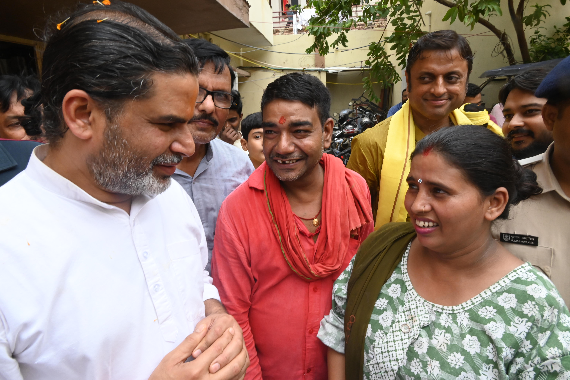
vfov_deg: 53.2
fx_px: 380
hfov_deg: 73.7
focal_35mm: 24
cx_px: 285
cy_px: 190
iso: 1600
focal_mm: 24
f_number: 18
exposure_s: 1/200
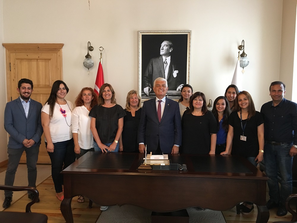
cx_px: 148
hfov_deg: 61.7
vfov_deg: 48.2
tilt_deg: -2.3
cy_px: 112
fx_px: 249
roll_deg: -0.7
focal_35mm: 29
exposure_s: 1/33
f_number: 2.2
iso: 200
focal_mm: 4.15
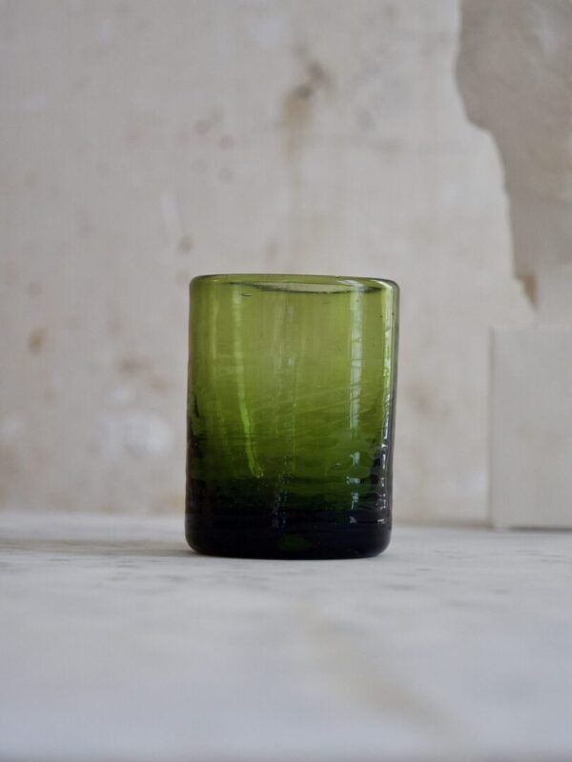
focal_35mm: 100
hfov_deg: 14.8
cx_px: 286
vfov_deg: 19.6
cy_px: 381
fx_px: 2203
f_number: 3.9
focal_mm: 50
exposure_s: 1/125
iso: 500
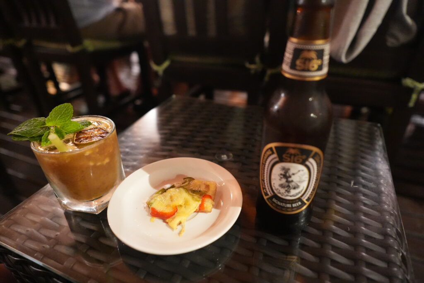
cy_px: 142
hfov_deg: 77.3
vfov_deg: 56.2
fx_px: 265
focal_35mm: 22
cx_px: 212
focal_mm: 15
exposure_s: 1/25
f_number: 2
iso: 6400
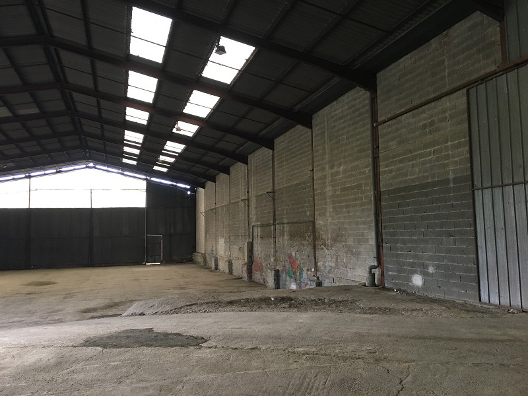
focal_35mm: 29
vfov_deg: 48.2
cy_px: 198
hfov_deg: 61.7
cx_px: 264
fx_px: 442
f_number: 2.2
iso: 200
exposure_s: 1/33
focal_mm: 4.15
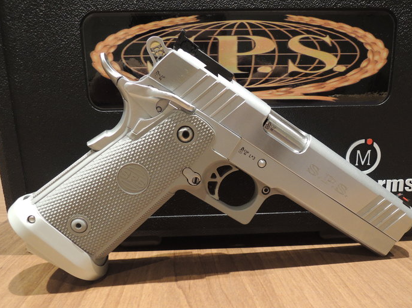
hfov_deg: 63.4
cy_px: 179
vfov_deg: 49.5
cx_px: 216
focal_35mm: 28
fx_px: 333
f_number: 2.8
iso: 400
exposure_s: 1/13
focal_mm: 4.3
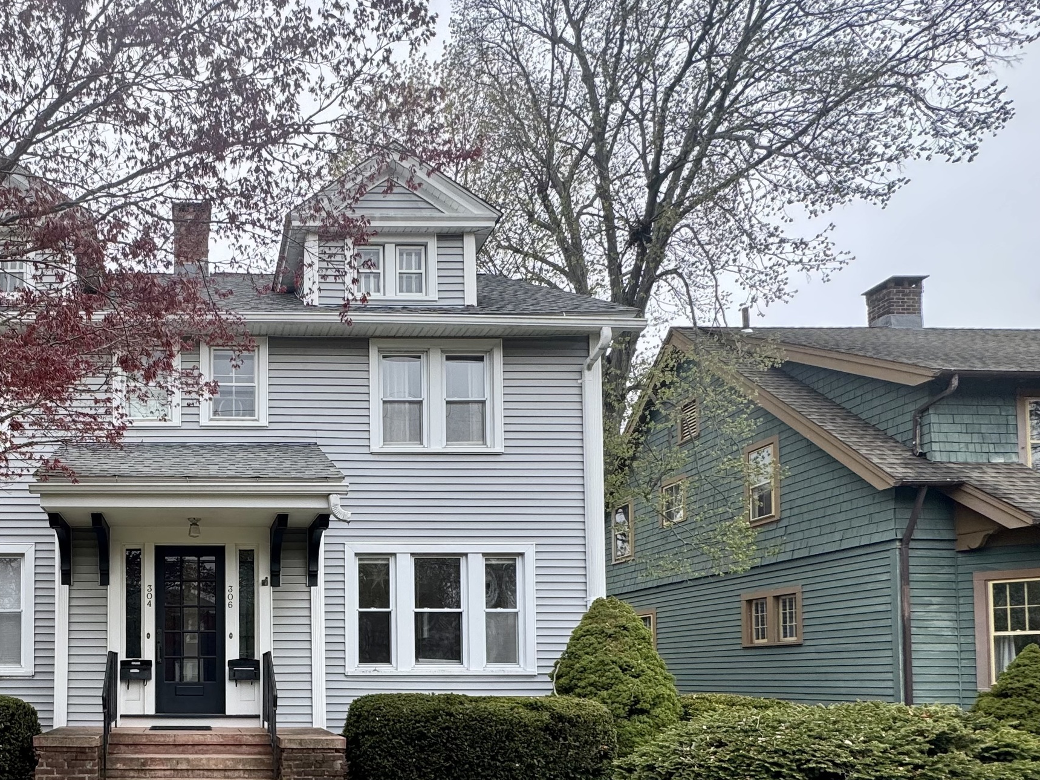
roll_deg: -0.4
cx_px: 195
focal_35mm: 25
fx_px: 751
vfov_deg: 50.5
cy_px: 655
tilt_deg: +2.2
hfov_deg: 62.9
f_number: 2.2
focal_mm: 2.22
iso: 40
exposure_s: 1/512
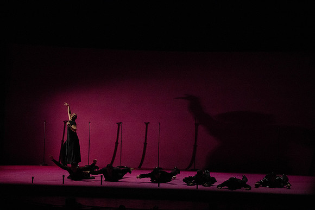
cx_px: 158
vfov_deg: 9.4
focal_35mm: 146
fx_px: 1278
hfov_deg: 14.1
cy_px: 105
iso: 25600
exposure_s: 1/400
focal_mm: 146
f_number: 10
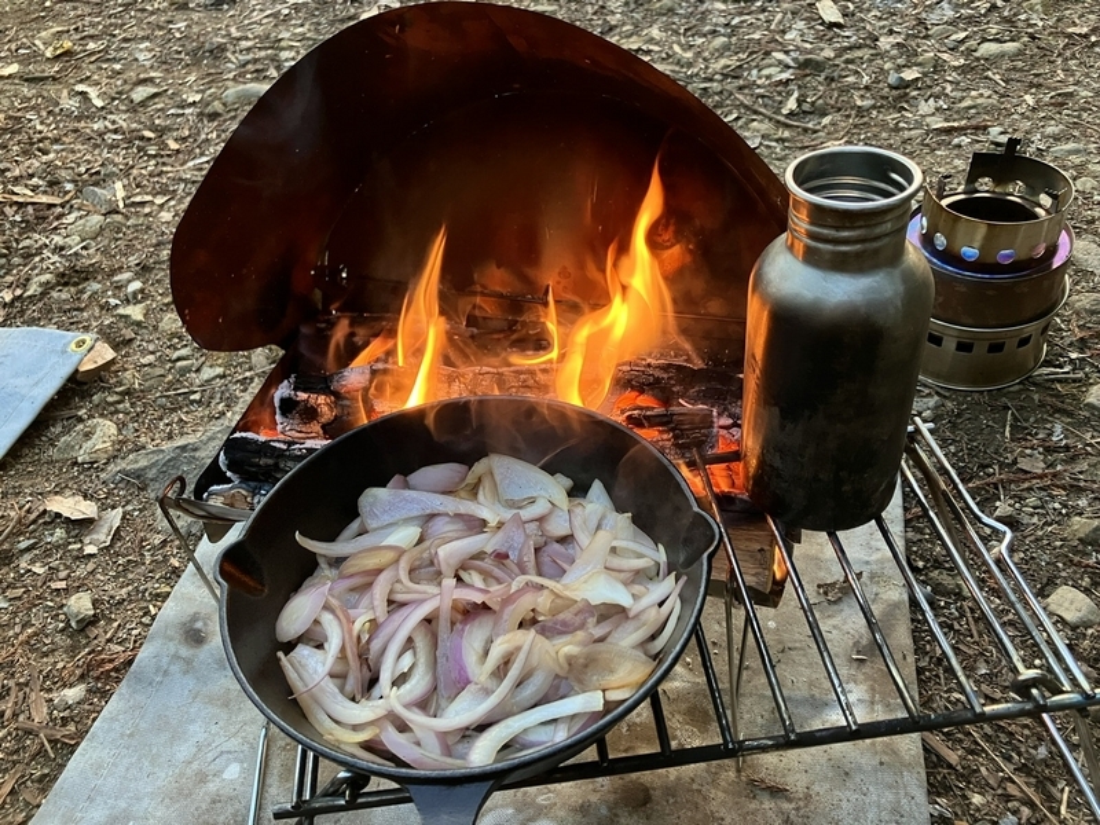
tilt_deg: -39.3
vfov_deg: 49.7
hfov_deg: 63.4
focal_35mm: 28
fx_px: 890
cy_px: 412
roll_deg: +2.4
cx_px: 550
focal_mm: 3.99
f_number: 1.8
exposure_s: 1/60
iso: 320
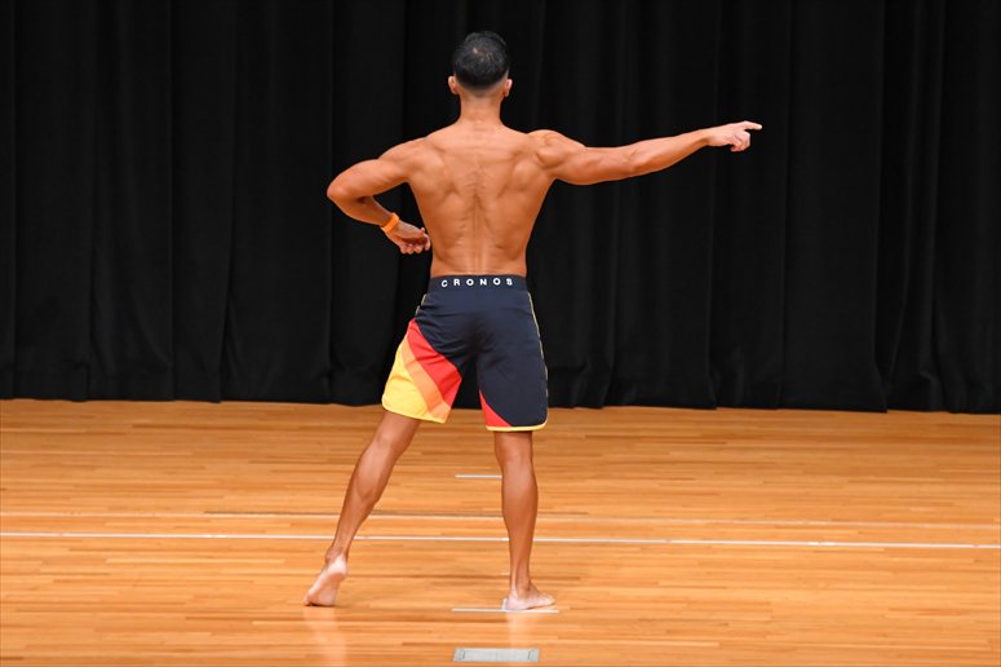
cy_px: 334
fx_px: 7087
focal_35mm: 255
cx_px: 500
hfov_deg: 8.1
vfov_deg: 5.4
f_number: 5.6
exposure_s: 1/400
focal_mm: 170
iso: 4000
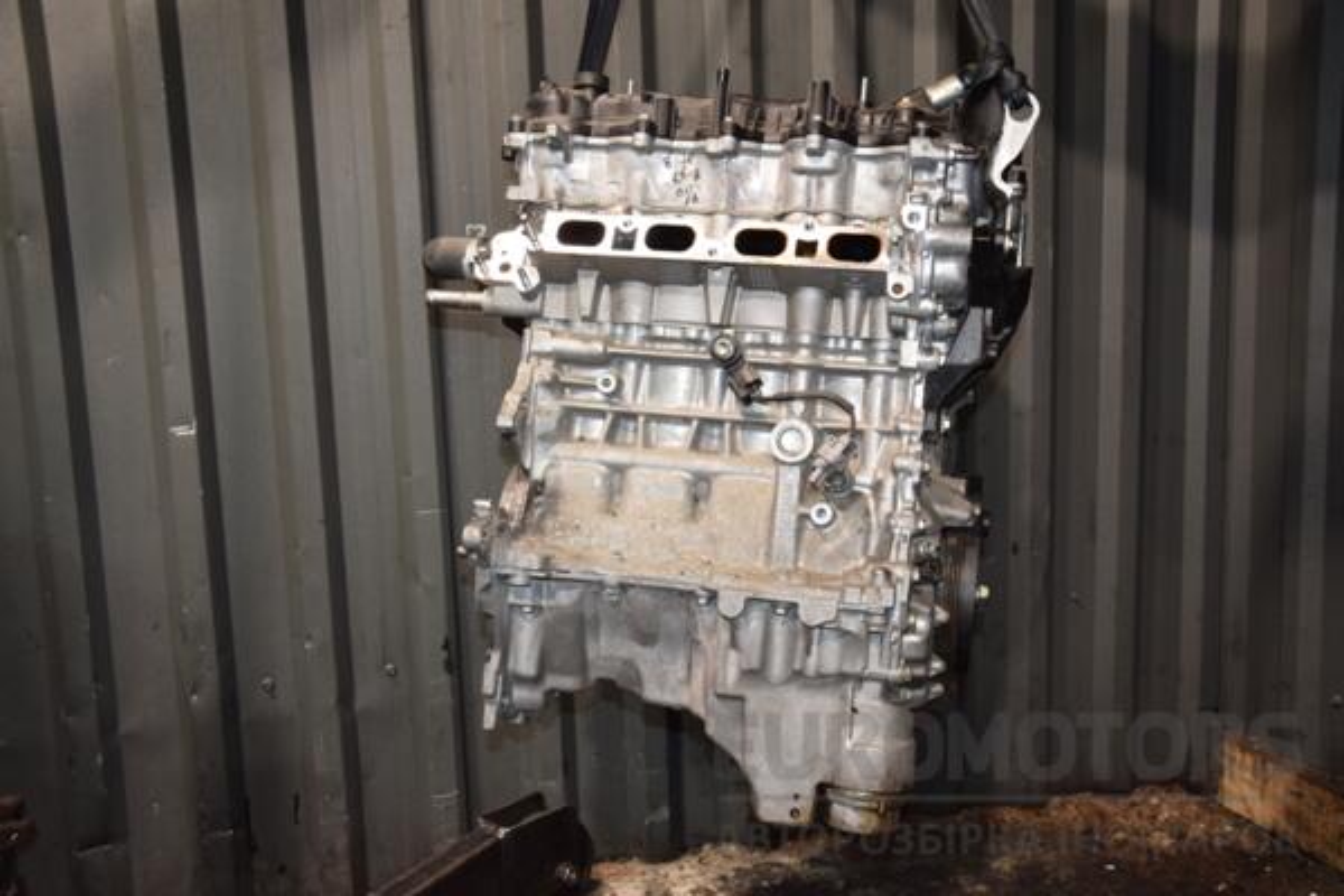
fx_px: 1400
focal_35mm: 38
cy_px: 448
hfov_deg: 51.3
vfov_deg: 35.5
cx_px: 672
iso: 800
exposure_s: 1/60
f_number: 5
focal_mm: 25
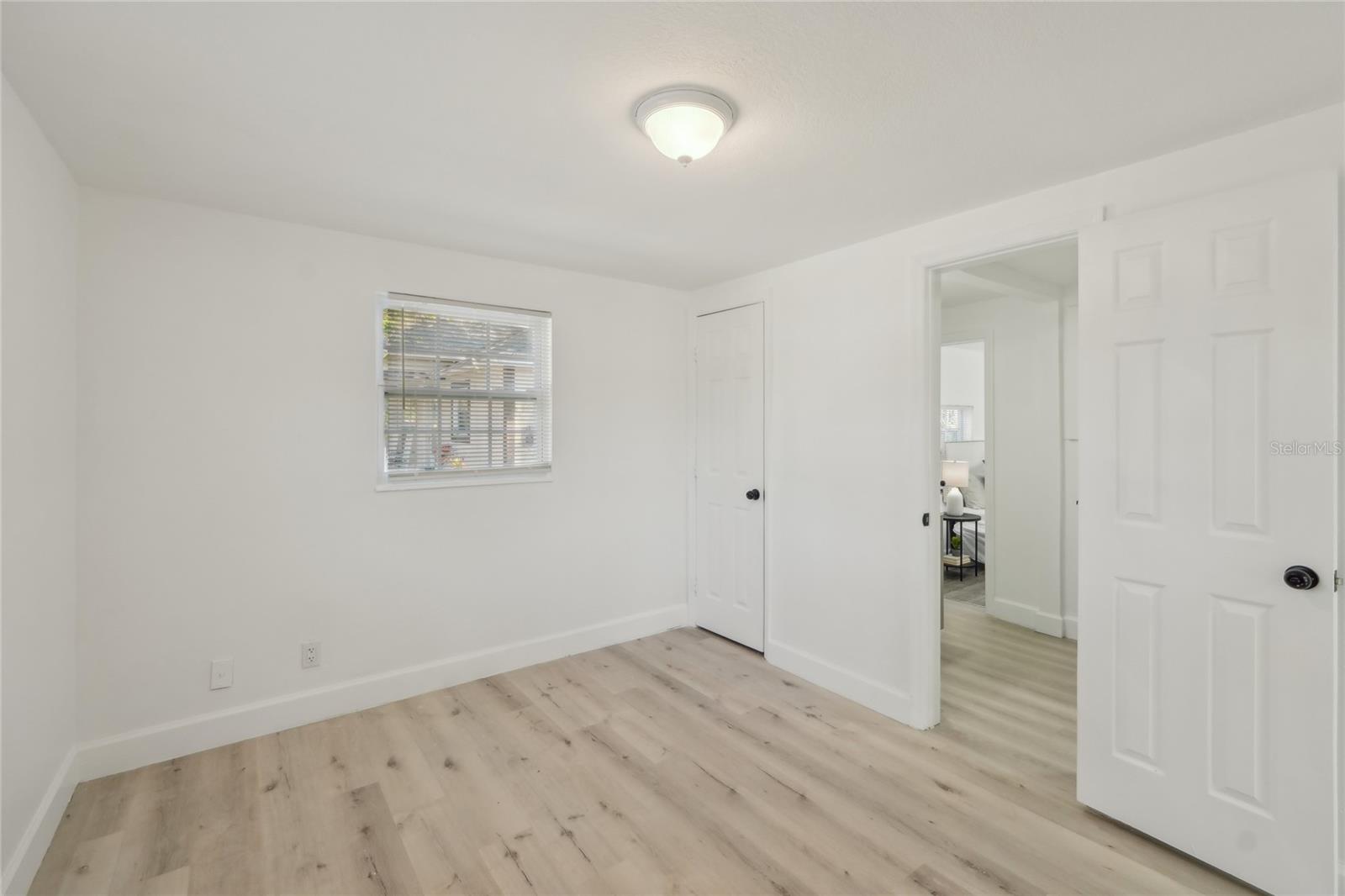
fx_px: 560
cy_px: 448
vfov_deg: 77.3
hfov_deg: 100.4
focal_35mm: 15
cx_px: 672
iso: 400
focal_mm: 10
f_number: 8
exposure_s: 1/40
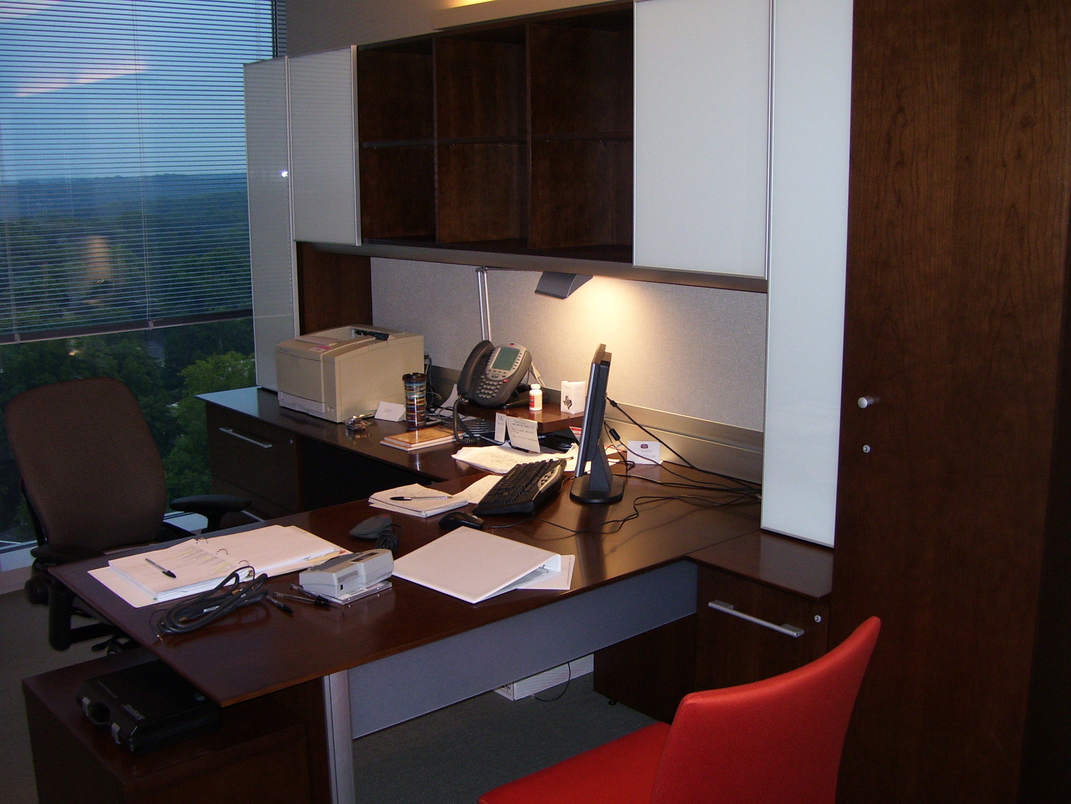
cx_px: 536
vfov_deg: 38.7
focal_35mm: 37
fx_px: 1145
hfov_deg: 50.1
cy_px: 402
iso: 125
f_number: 2.7
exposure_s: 1/60
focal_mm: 6
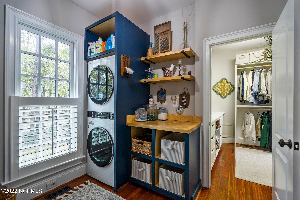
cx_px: 150
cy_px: 100
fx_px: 133
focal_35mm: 16
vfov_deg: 73.7
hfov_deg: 96.7
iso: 100
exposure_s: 1/20
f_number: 4
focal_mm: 16
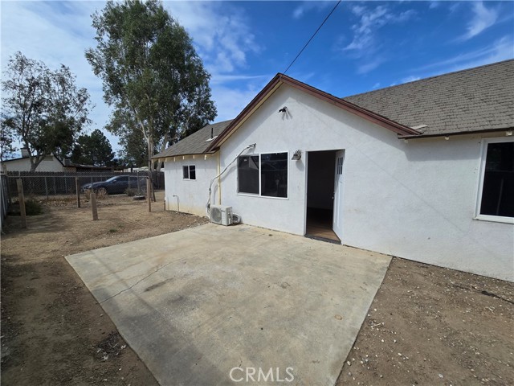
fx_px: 193
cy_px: 193
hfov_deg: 106.2
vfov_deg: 89.9
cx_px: 257
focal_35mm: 13
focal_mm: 2.2
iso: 50
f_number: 2.2
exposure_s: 1/2905
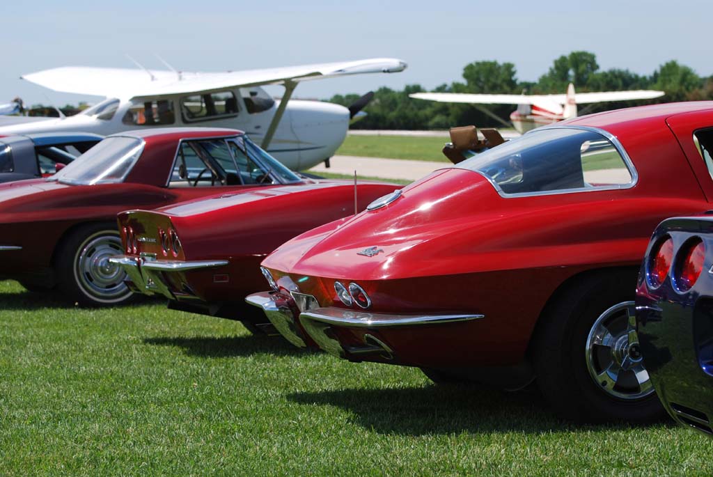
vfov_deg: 13.1
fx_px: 2082
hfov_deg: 19.4
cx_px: 356
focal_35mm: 105
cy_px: 238
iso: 100
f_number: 5.6
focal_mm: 70
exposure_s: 1/500
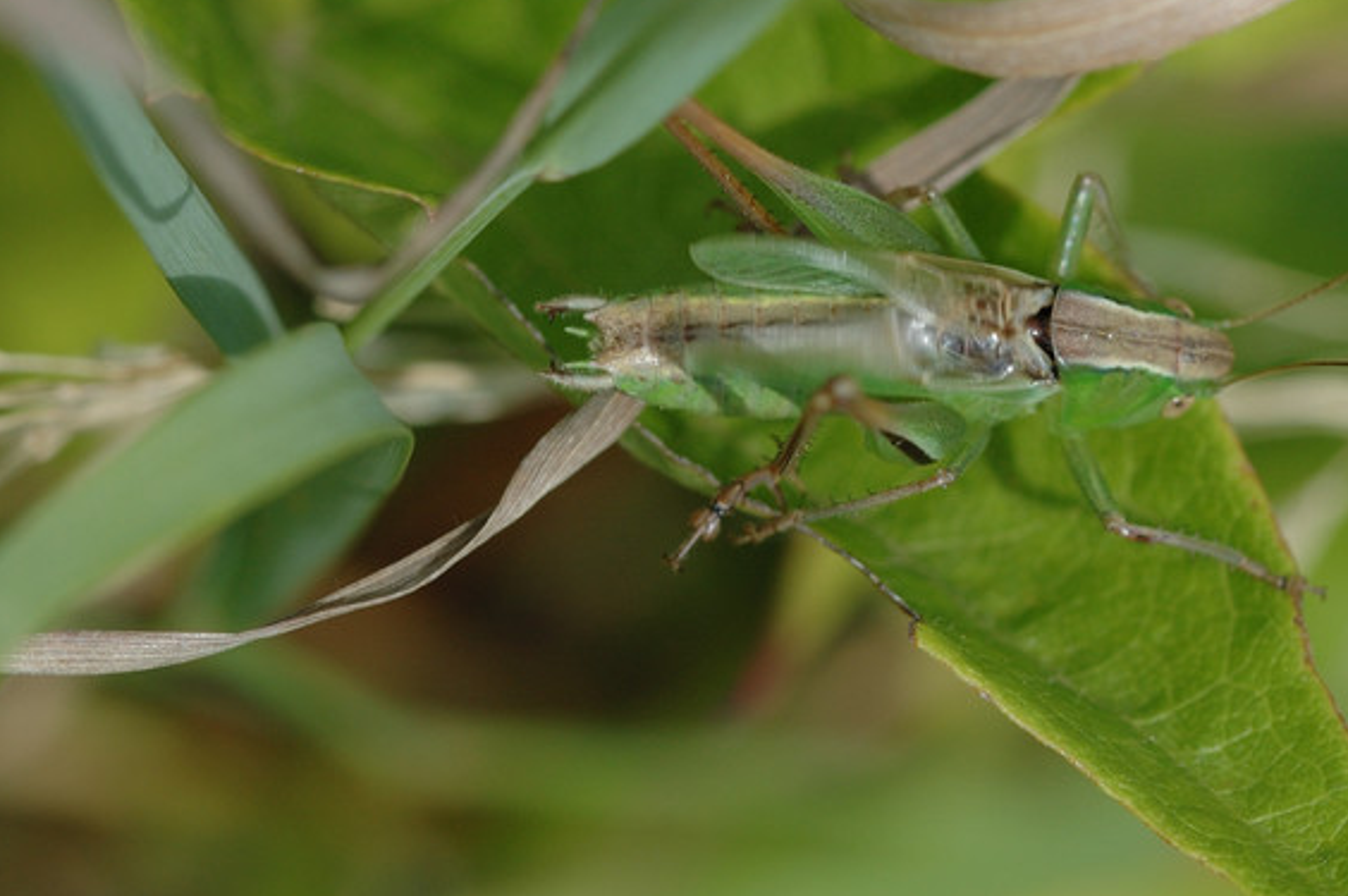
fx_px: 10058
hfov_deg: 7.7
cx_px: 1044
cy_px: 346
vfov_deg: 5.1
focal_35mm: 269
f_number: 10
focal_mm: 105
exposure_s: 1/320
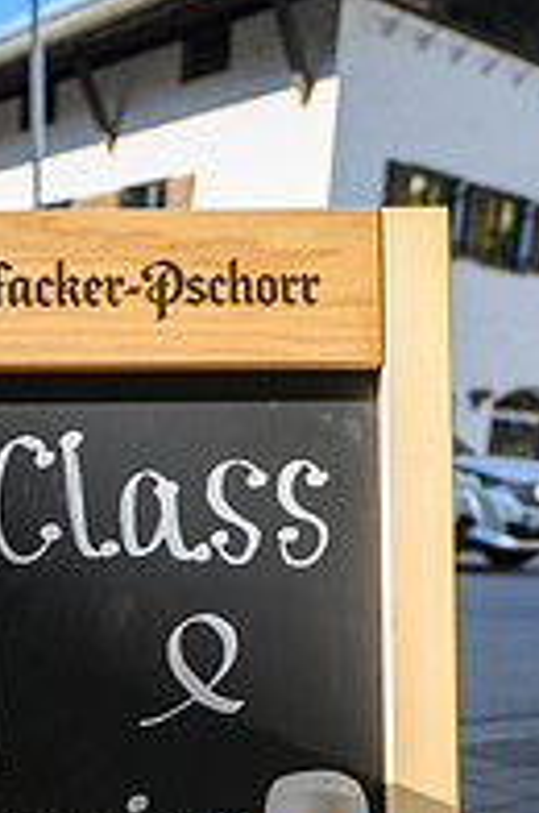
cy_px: 813
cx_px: 77
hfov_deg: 24.0
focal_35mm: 55
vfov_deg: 33.2
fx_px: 1240
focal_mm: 24
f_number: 2.8
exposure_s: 1/2500
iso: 640
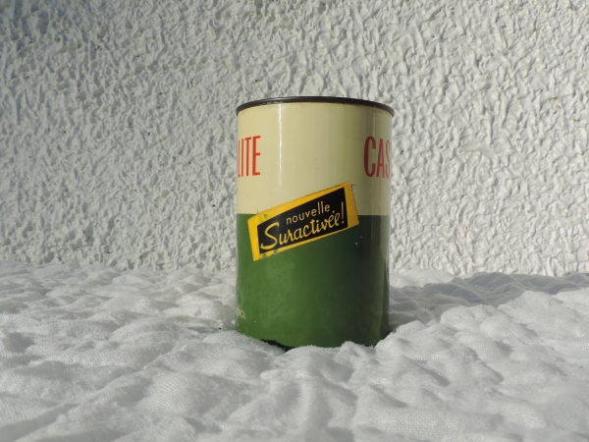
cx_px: 294
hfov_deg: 55.4
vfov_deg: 42.9
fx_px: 562
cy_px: 221
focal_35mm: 33
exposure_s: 1/1250
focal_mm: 5.8
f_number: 3.6
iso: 80
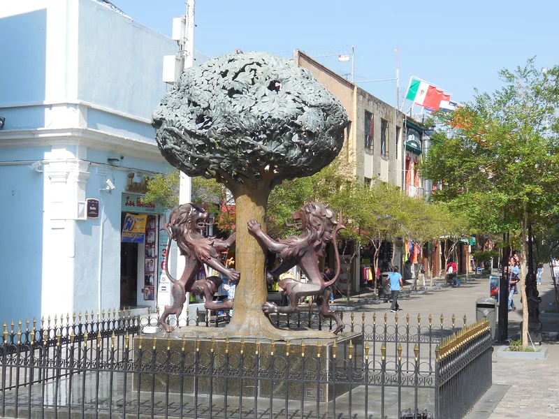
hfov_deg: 30.7
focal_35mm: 63
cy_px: 210
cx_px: 280
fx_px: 1017
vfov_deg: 23.3
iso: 125
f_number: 5.6
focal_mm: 11.3
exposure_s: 1/320
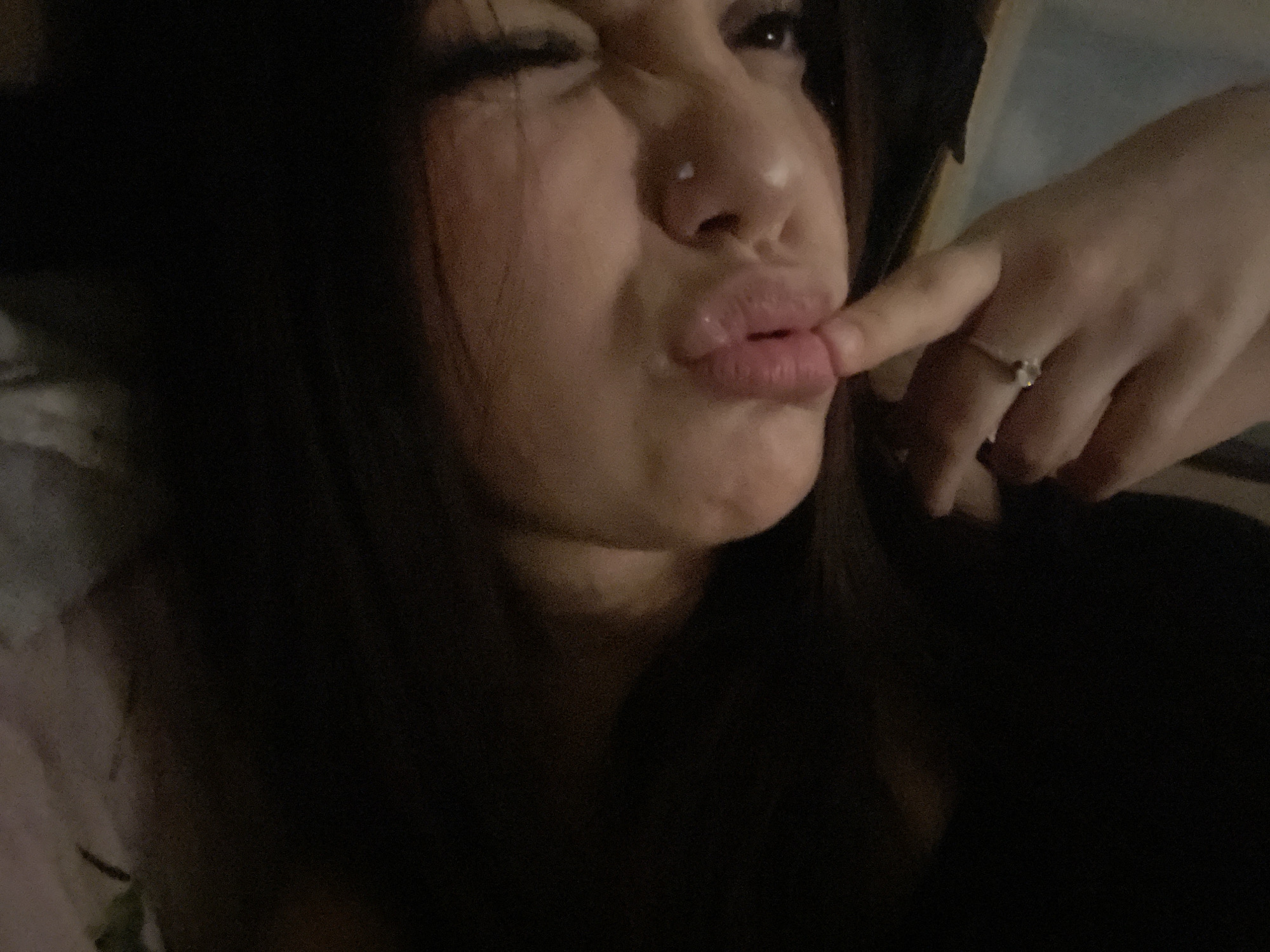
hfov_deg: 73.9
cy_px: 476
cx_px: 635
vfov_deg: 58.9
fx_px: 844
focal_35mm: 23
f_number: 2.2
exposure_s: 1/17
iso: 2000
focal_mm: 2.71
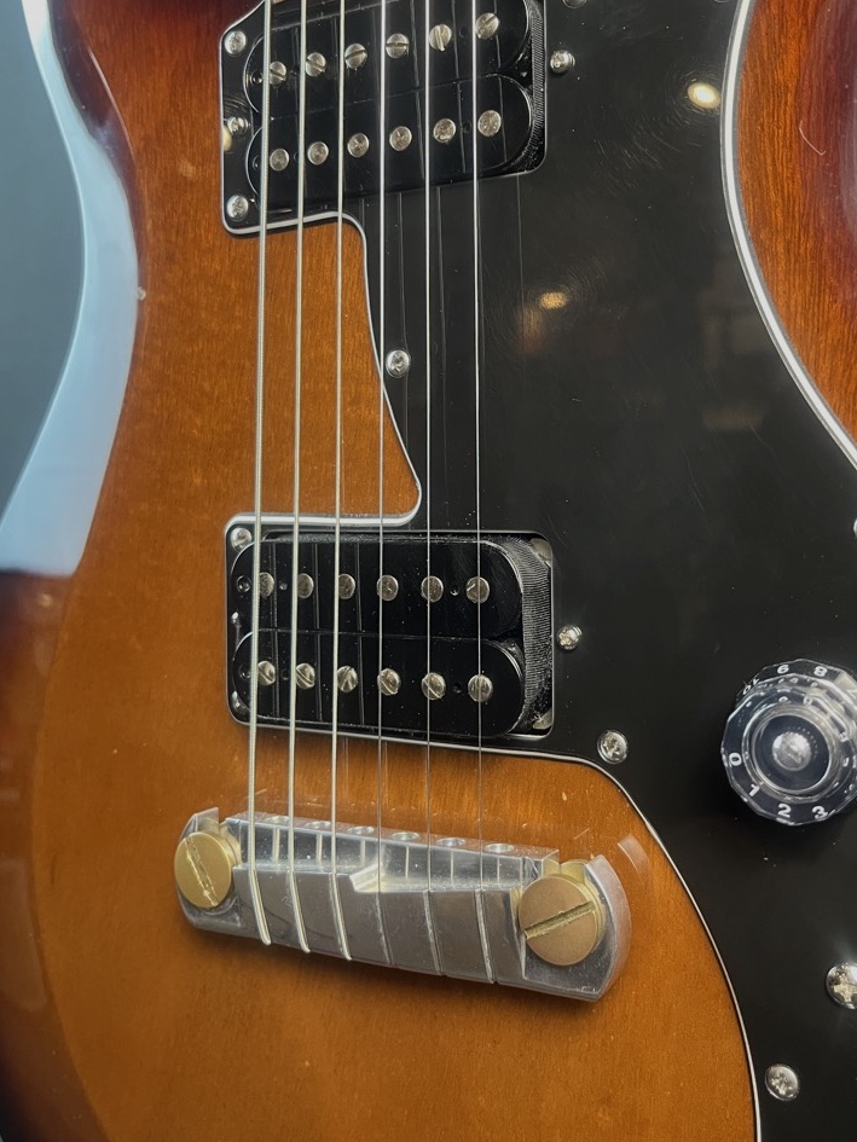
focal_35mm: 33
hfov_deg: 42.6
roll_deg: +1.4
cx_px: 538
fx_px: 1089
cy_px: 477
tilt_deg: +0.6
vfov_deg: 55.1
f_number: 1.6
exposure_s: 1/60
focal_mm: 5.1
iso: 250
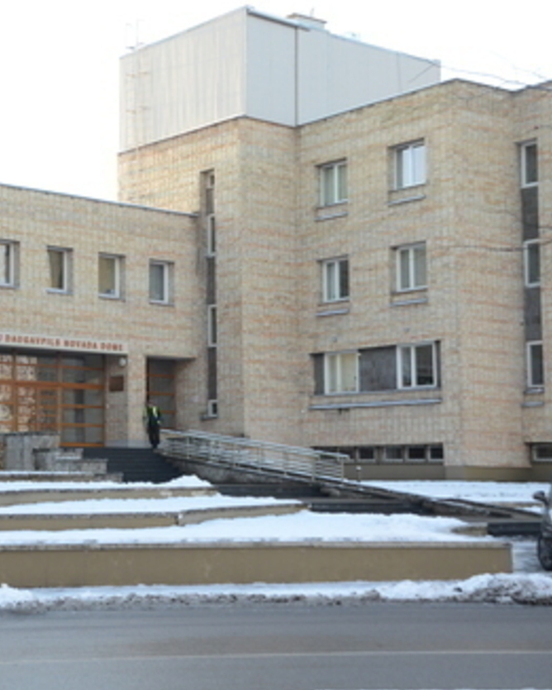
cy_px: 346
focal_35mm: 67
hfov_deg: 22.5
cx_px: 88
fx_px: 1362
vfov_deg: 28.4
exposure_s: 1/250
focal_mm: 31
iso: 400
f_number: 4
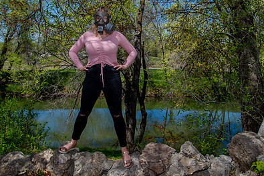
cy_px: 58
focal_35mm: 38
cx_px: 120
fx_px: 279
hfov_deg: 50.6
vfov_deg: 34.7
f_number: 6.3
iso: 100
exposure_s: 1/640
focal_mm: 24
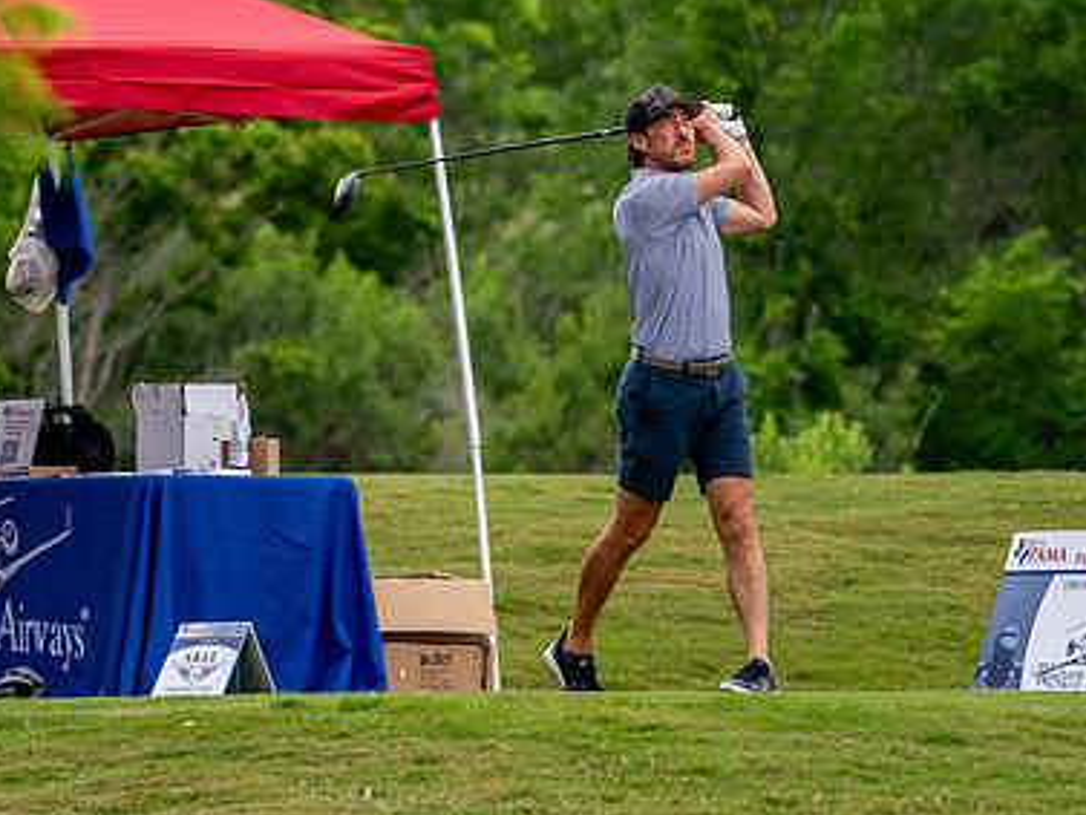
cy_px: 321
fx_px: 20179
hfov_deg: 3.1
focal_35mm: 643
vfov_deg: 2.3
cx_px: 449
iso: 1250
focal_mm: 290
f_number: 5.6
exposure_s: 1/2000
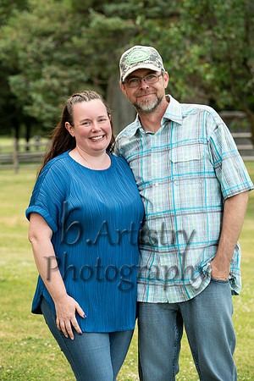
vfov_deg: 17.1
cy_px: 190
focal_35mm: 120
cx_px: 127
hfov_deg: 11.4
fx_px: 1270
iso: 320
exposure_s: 1/125
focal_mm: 120
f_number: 5.6
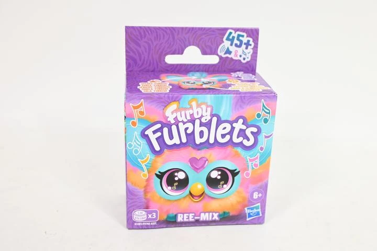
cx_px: 188
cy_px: 126
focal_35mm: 45
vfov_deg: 29.9
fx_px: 471
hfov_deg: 43.6
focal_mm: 30
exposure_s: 1/125
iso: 640
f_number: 4.8
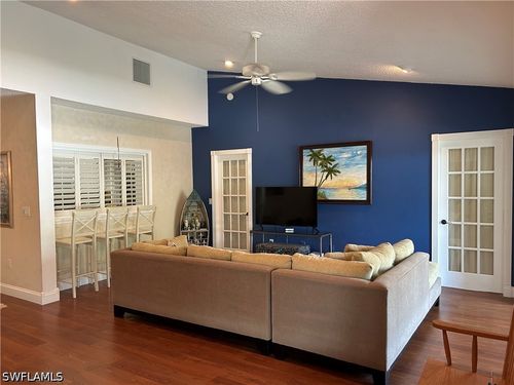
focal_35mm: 26
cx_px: 257
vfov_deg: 53.1
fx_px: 386
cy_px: 192
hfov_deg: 67.3
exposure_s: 1/60
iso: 160
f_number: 1.5
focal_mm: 5.7
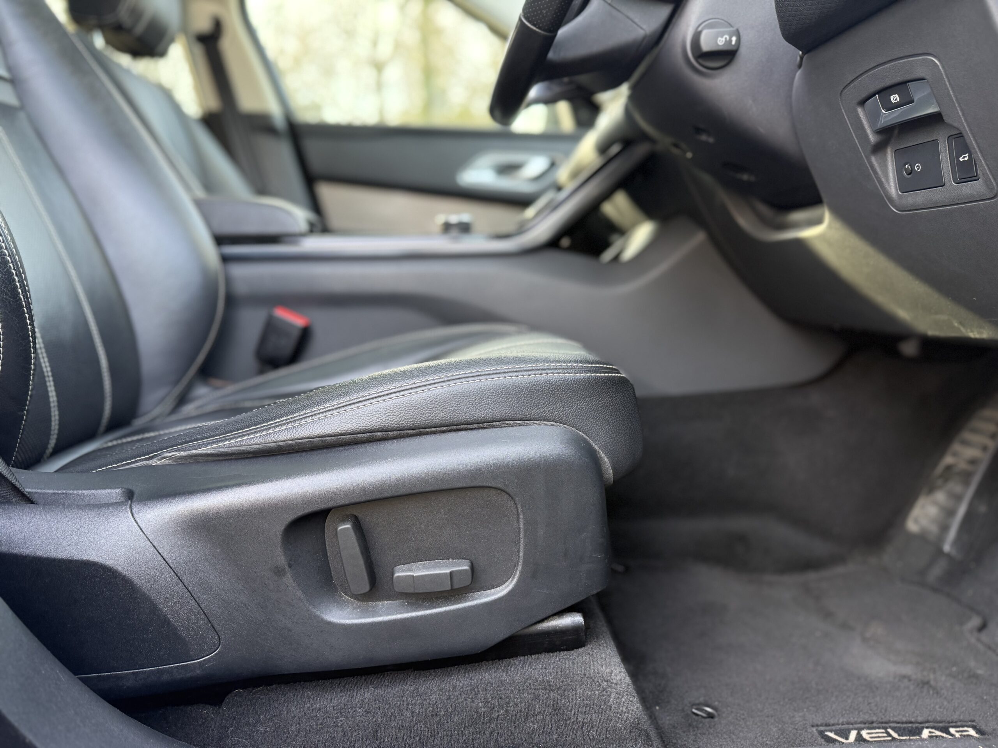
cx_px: 499
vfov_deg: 56.8
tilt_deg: -6.6
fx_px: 692
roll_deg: +0.7
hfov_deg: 71.6
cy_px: 374
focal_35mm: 24
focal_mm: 6.76
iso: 200
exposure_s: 1/121
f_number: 1.78
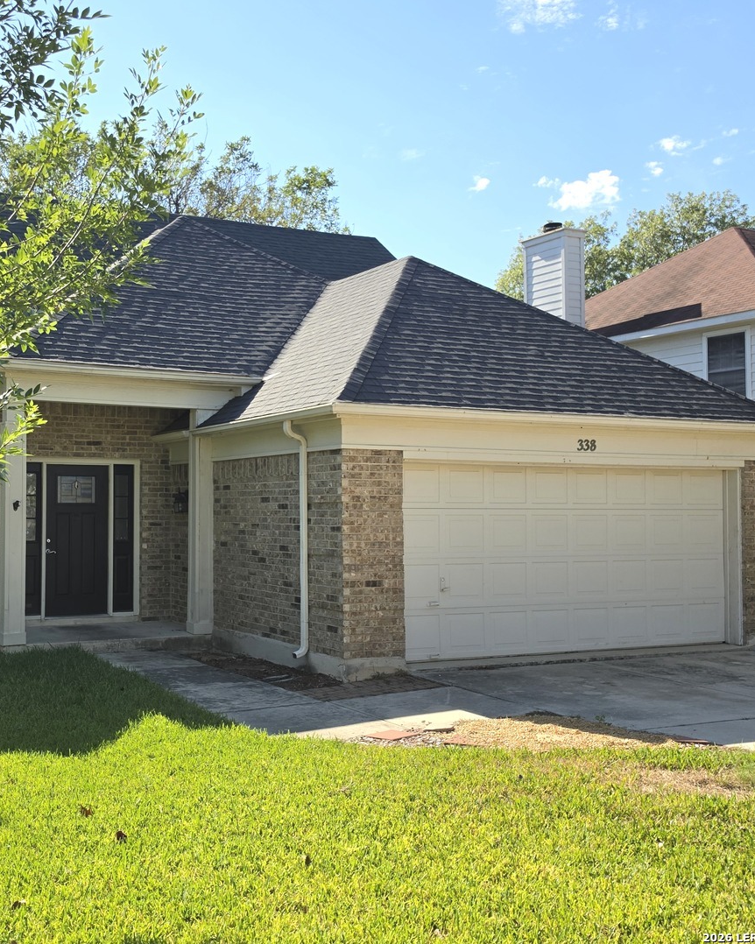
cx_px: 165
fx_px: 838
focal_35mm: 30
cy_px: 472
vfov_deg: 58.8
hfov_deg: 46.3
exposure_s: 1/5015
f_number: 1.4
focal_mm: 6.5
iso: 64
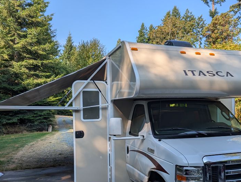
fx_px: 244
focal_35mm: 35
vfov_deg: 40.5
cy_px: 114
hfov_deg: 52.2
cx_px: 145
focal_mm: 6.9
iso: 21
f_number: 1.68
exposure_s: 1/509
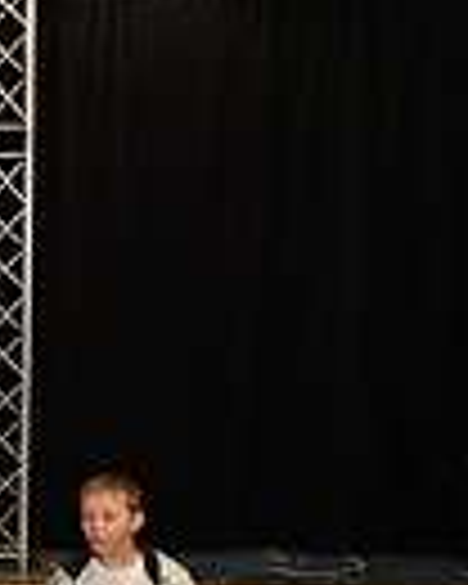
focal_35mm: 117
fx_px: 2026
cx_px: -666
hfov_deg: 11.0
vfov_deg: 16.3
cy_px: 497
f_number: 4
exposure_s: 1/320
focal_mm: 28
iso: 2500
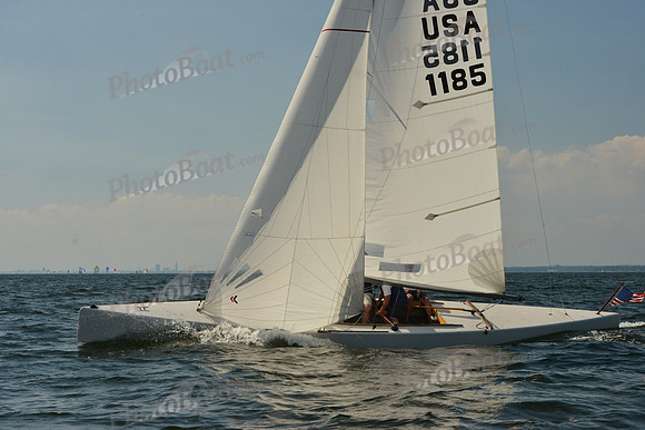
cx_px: 322
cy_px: 215
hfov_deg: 28.8
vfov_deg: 19.5
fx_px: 1254
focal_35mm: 70
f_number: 10
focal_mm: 70
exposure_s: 1/1600
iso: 1000
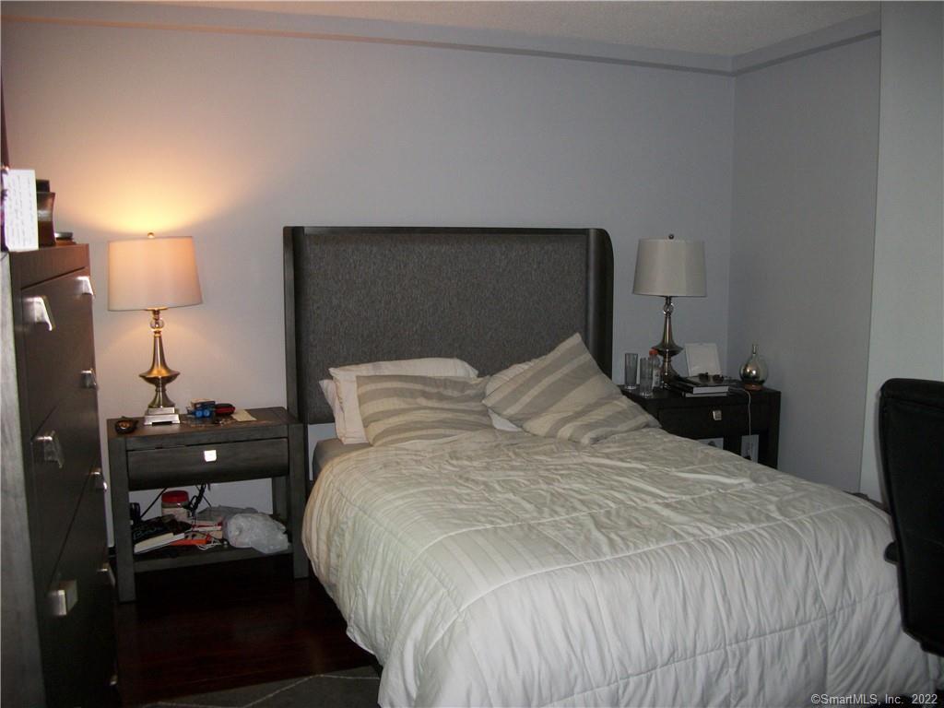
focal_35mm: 32
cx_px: 472
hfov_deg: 56.8
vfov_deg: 44.2
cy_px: 354
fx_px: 873
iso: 160
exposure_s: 1/60
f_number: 2.9
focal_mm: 5.7
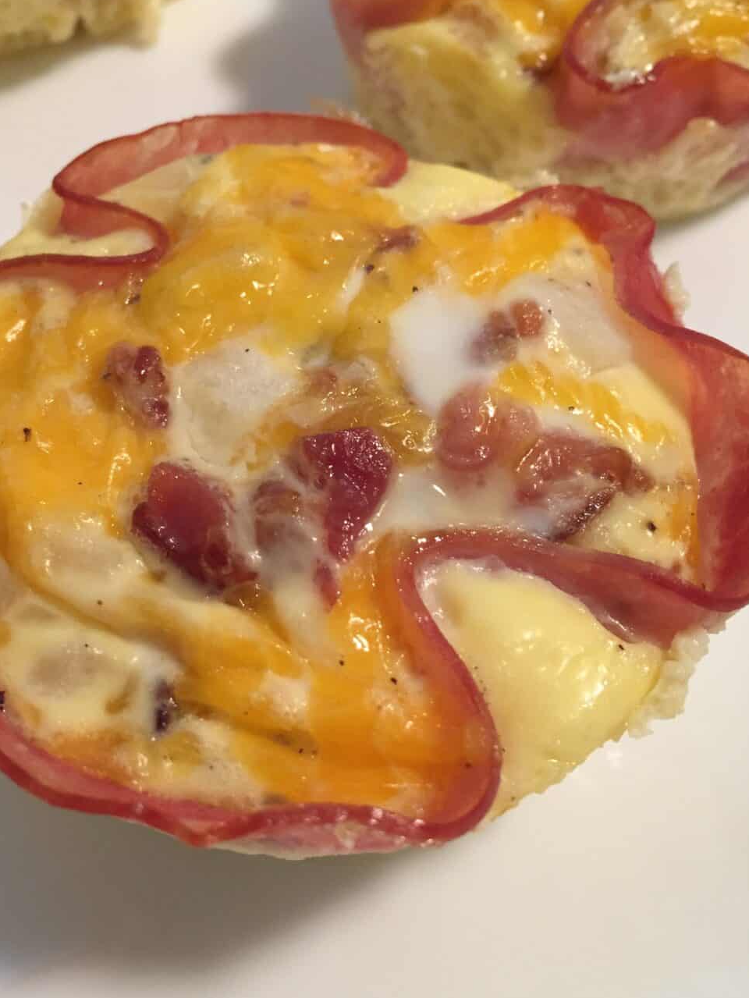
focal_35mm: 34
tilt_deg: -57.5
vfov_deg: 53.9
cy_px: 490
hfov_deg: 41.7
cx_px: 312
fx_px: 980
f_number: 2.2
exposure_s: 1/30
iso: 50
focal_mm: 4.15
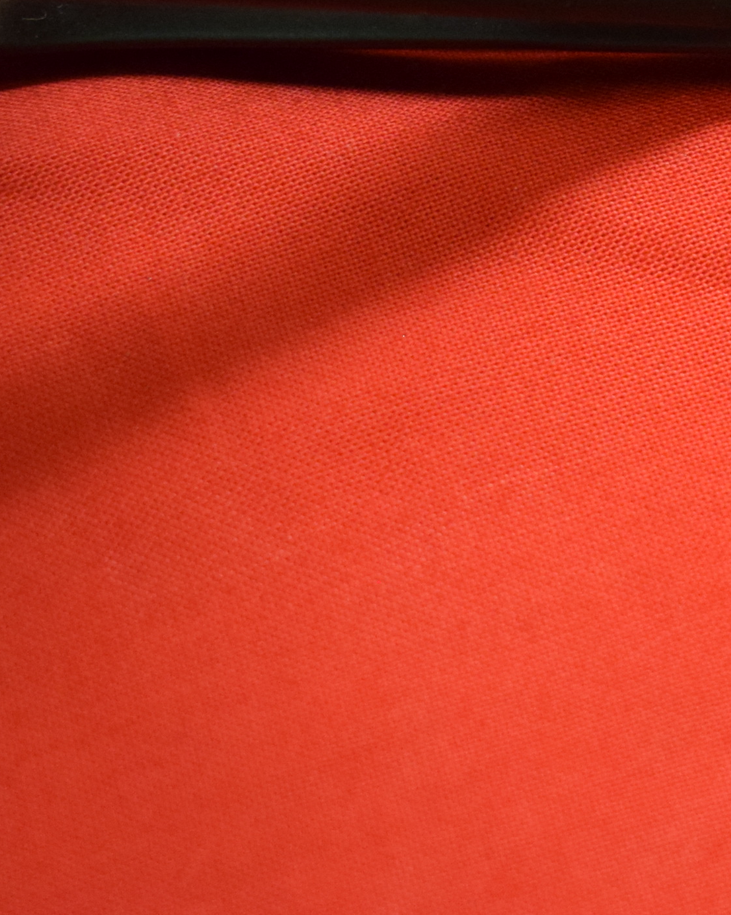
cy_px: -3
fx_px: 4261
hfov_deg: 9.4
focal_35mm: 158
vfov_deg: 12.1
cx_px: 1295
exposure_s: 1/125
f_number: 5
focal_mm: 35
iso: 2000
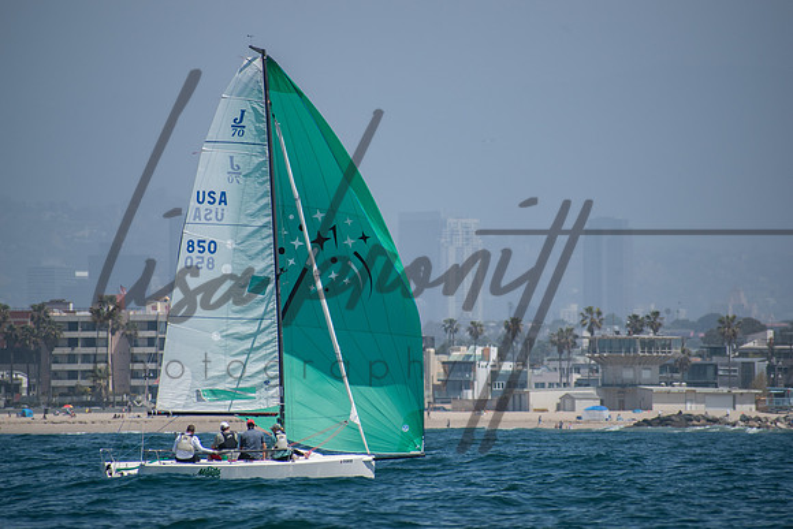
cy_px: 264
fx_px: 9914
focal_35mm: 450
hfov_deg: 4.6
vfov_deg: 3.1
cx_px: 396
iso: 200
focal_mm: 300
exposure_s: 1/1000
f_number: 6.3
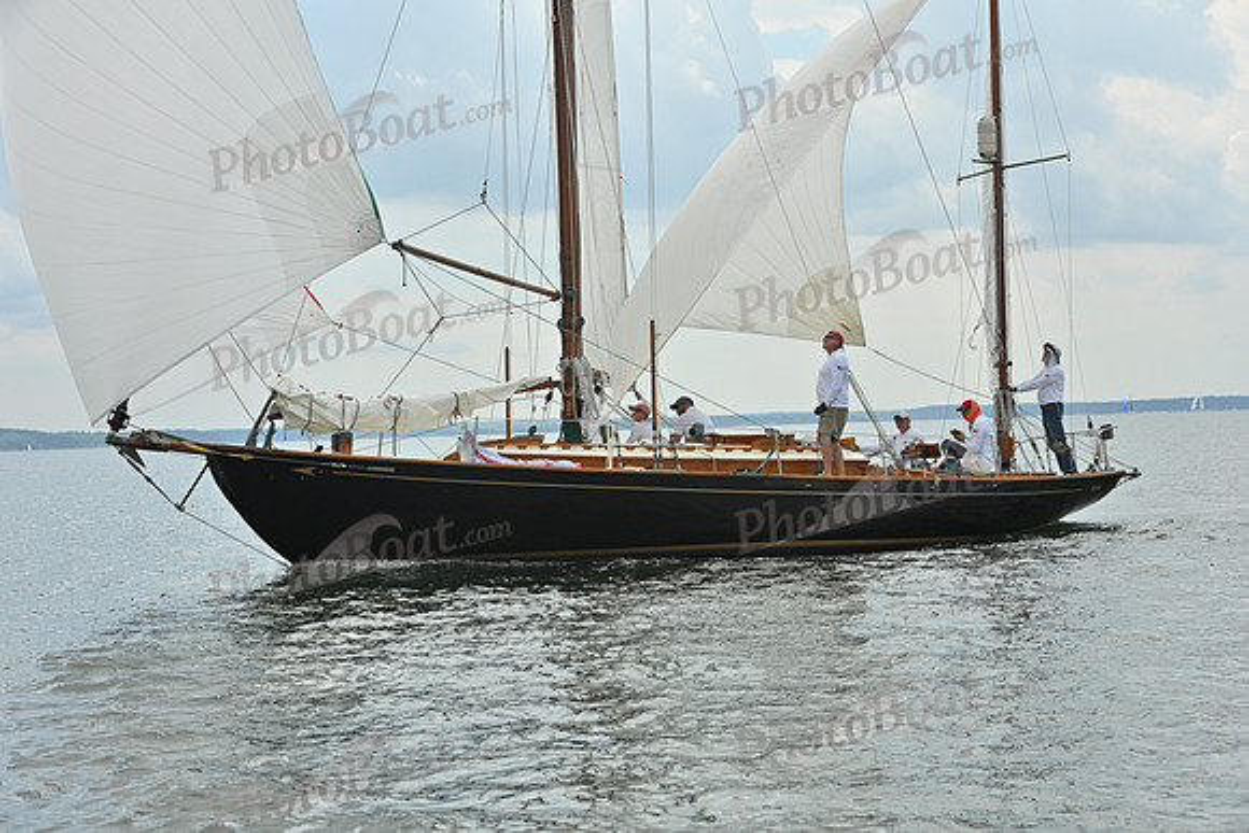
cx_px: 624
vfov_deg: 19.5
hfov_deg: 28.8
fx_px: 2429
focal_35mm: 70
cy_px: 416
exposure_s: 1/1250
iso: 320
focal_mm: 70
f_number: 7.1
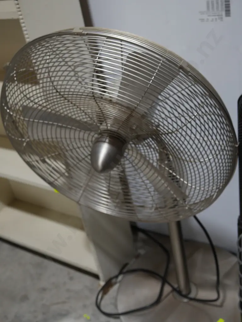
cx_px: 121
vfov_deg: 42.9
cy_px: 161
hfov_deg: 32.9
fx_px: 410
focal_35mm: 44
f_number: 4.7
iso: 200
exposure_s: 1/60
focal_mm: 22
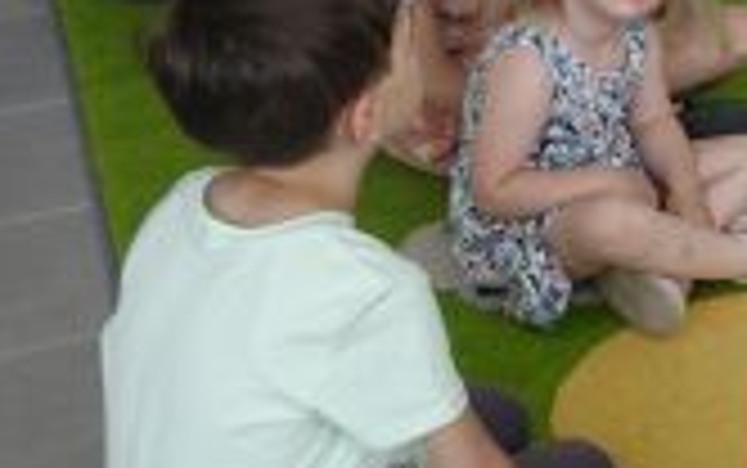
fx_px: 2322
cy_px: 88
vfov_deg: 11.5
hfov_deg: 15.9
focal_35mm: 114
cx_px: 1292
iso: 125
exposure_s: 1/30
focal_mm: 10.7
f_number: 2.8
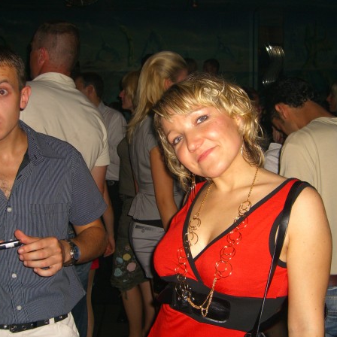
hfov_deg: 37.5
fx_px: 496
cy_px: 168
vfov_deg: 37.6
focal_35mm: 45
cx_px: 180
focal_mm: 7.9
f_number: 2.8
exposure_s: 1/60
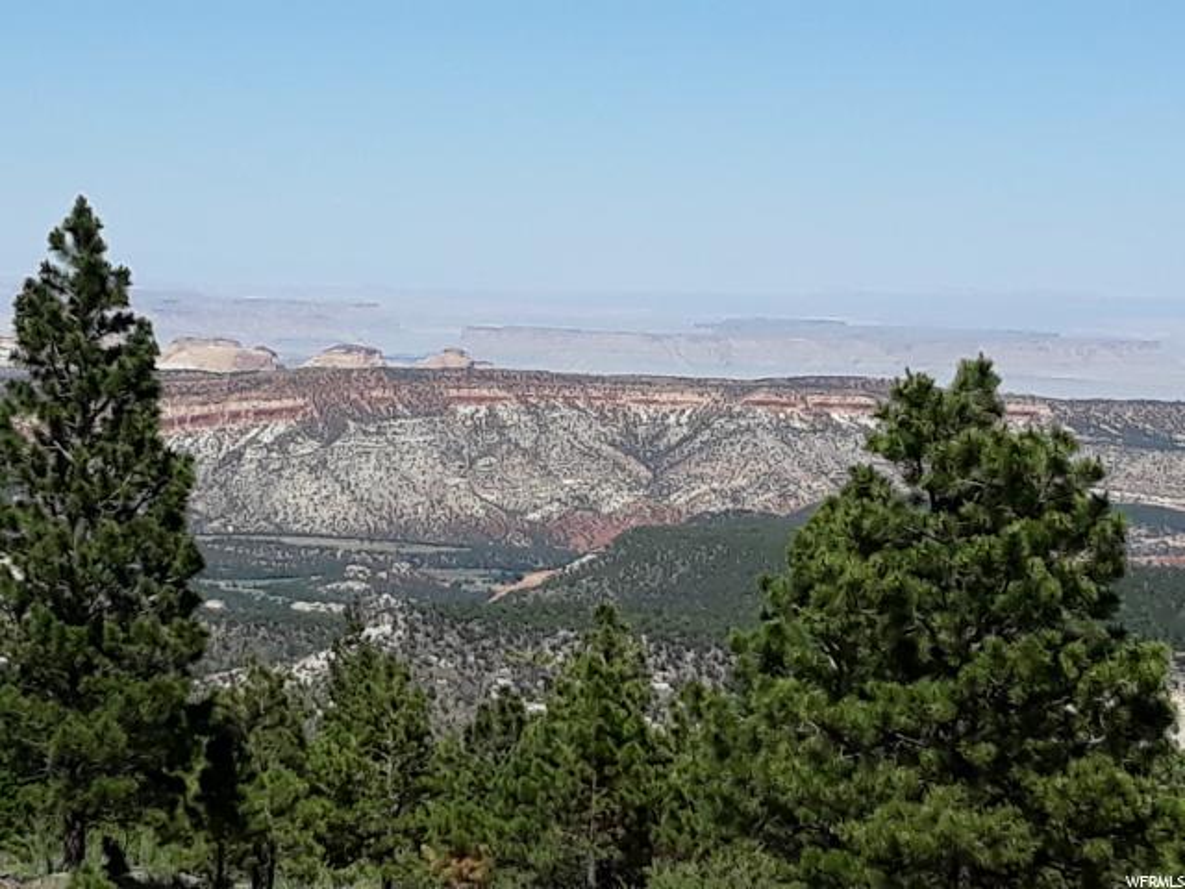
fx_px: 959
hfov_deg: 63.4
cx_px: 592
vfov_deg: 49.7
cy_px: 444
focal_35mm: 28
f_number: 1.7
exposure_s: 1/2370
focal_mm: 3.7
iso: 40
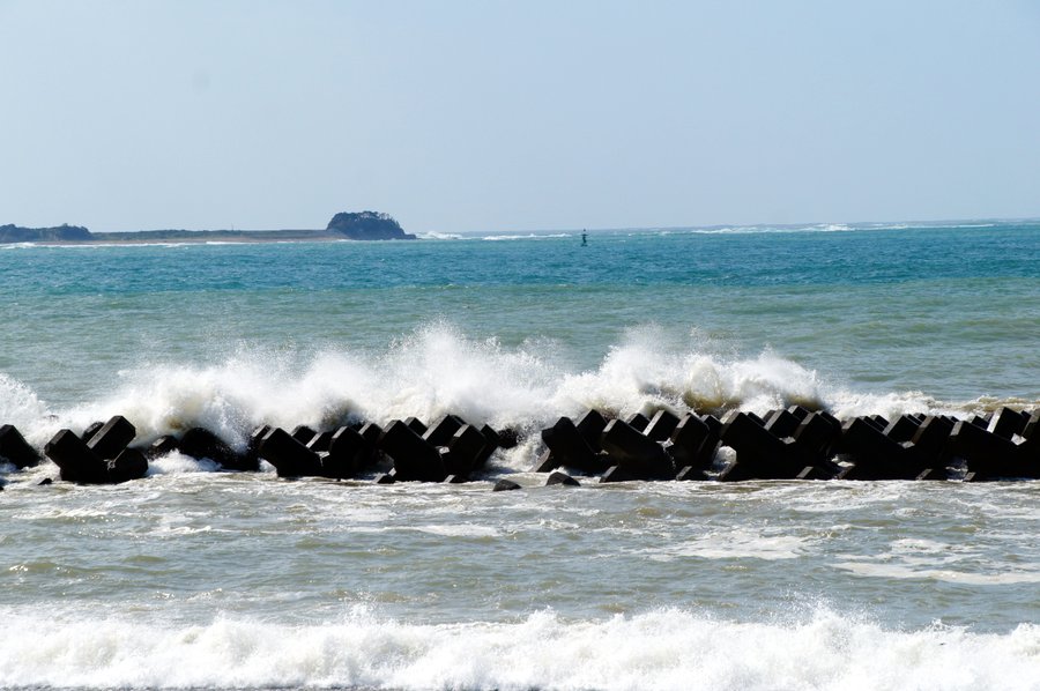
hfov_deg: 14.3
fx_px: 4155
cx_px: 520
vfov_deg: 9.5
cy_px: 346
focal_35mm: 144
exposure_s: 1/1000
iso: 200
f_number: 10
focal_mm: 96
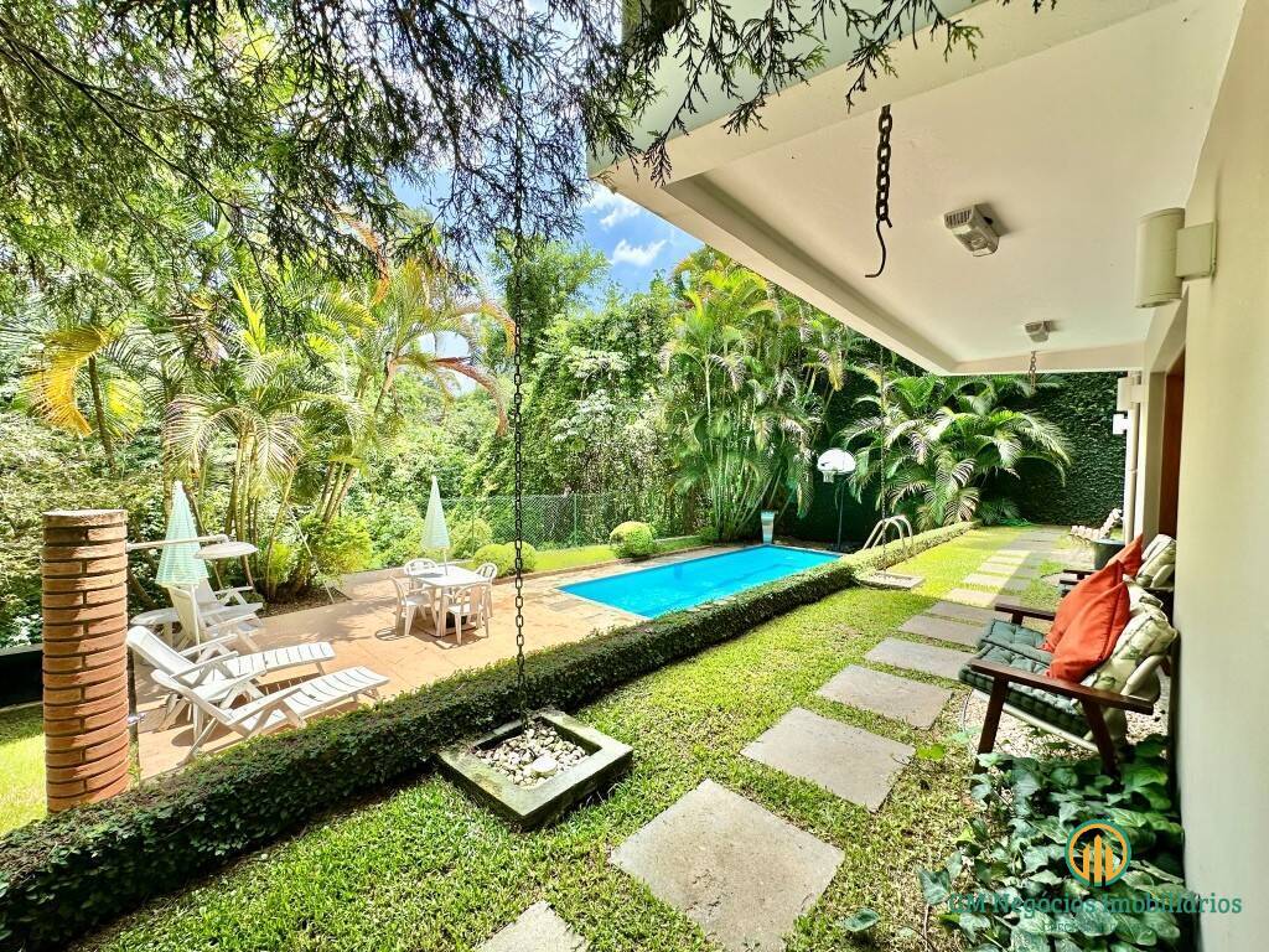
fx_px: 513
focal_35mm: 14
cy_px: 476
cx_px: 634
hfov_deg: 102.1
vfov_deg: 85.7
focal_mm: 2.22
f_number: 2.2
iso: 40
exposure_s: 1/553
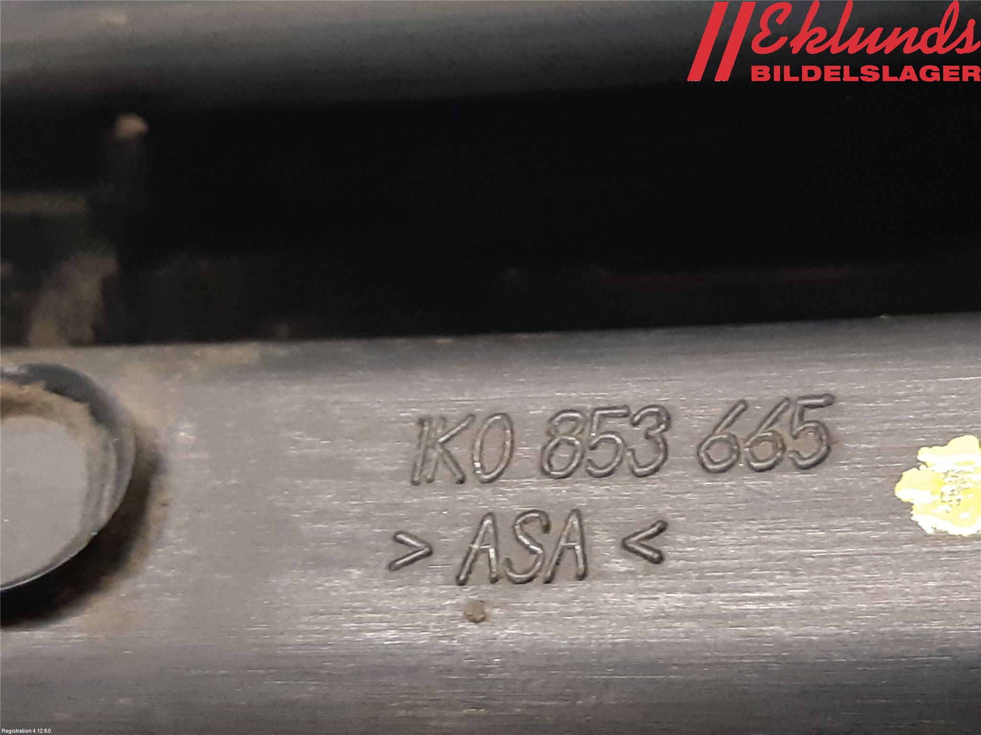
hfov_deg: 67.3
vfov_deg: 53.1
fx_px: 737
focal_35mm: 26
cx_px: 490
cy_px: 368
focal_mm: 3.93
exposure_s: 1/50
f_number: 1.7
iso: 250
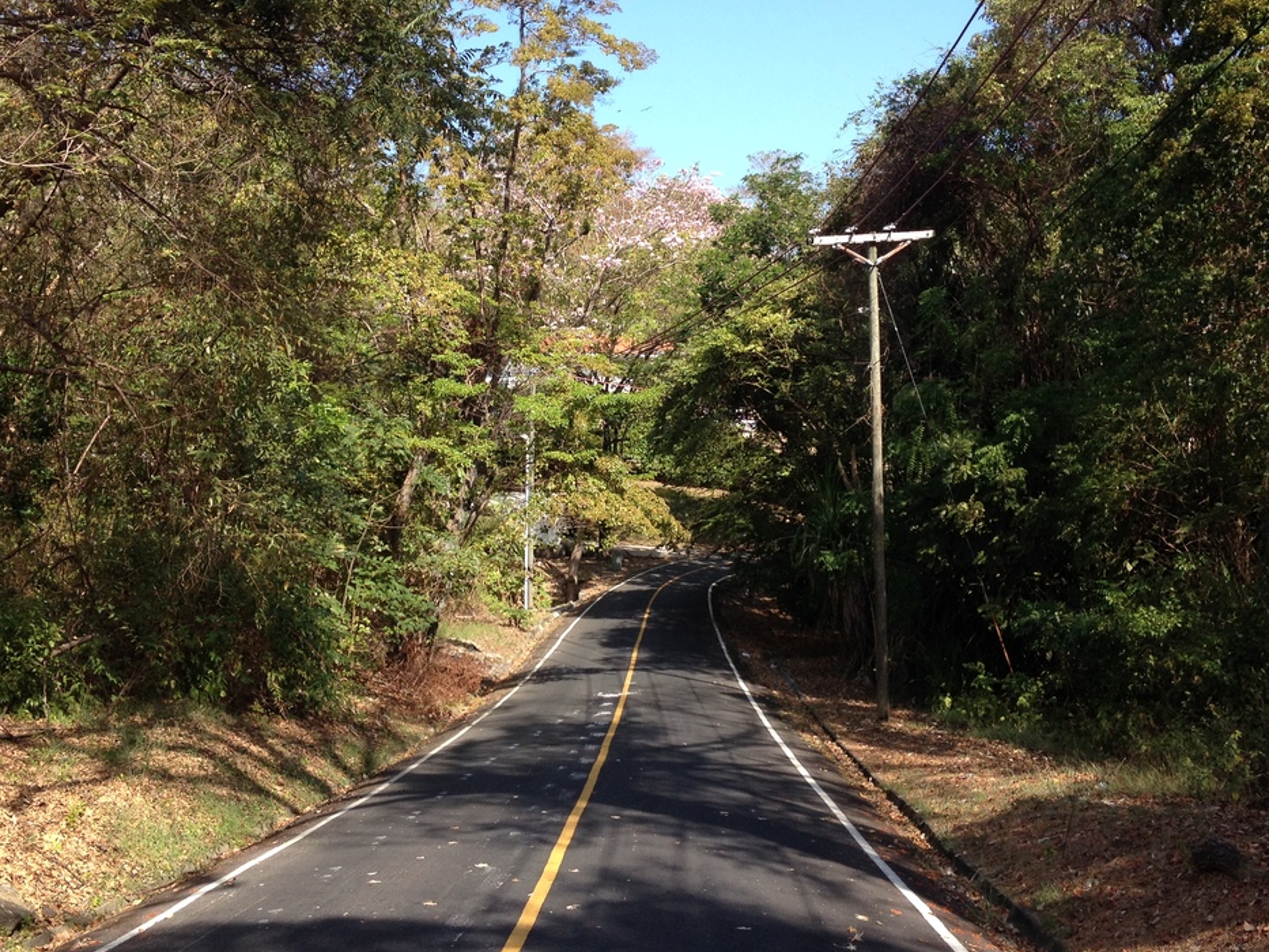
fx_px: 1650
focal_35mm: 45
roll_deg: +0.6
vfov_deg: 32.2
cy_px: 420
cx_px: 646
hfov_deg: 42.1
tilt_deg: -3.9
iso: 50
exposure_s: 1/717
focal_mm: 4.28
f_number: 2.4
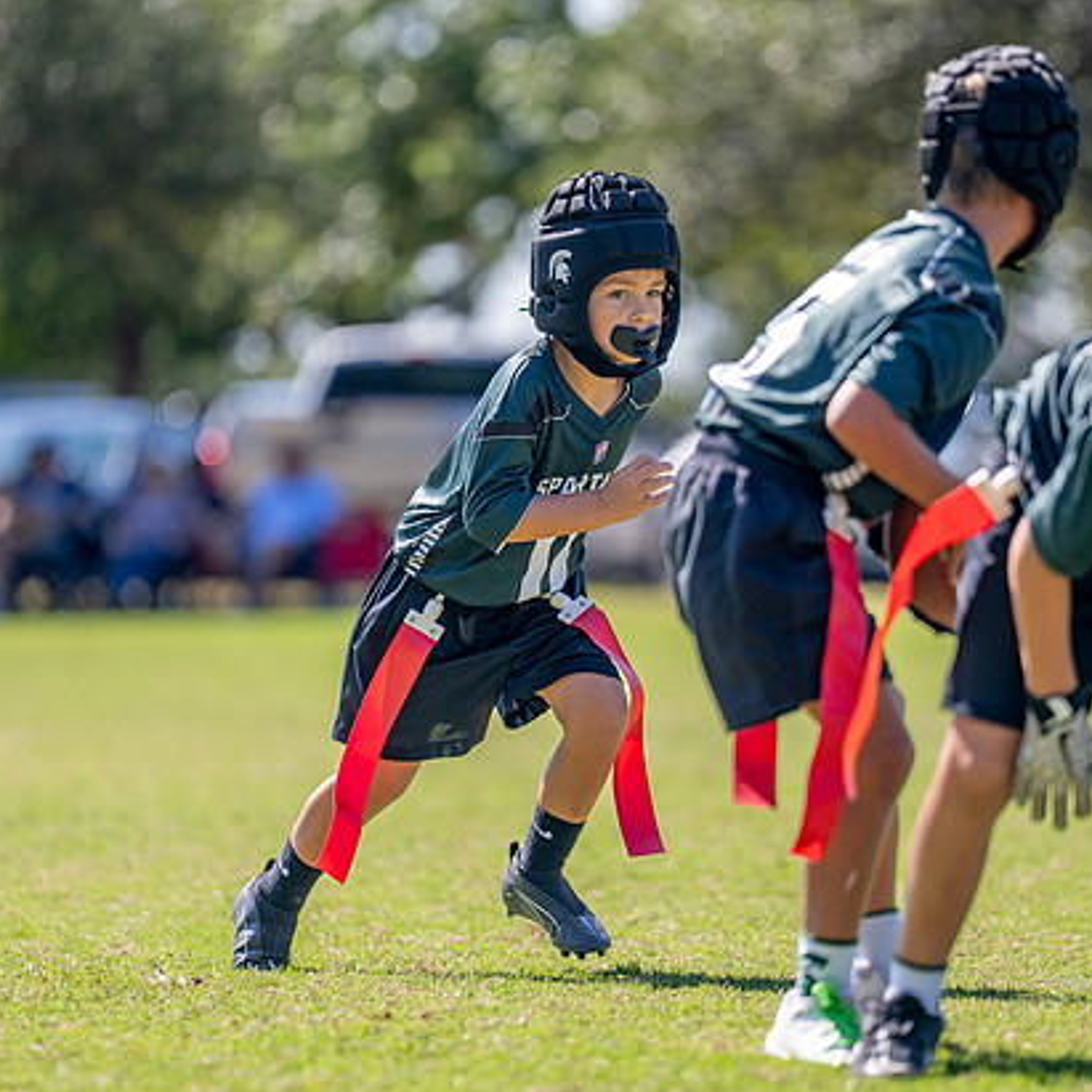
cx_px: 586
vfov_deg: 5.5
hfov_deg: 5.5
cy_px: 539
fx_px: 11278
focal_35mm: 316
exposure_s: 1/2500
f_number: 2.8
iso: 200
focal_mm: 188
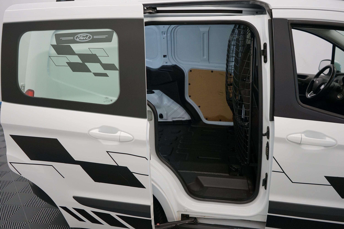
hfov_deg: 63.7
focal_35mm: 29
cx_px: 172
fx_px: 277
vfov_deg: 45.0
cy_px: 114
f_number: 4
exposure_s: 1/160
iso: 800
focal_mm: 29
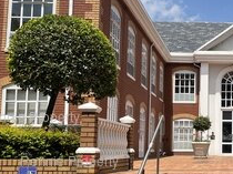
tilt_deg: +8.6
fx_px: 417
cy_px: 106
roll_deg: -1.1
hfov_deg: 28.7
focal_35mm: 62
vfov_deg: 23.6
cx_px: 247
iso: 50
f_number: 1.6
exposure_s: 1/3311
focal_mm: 5.1
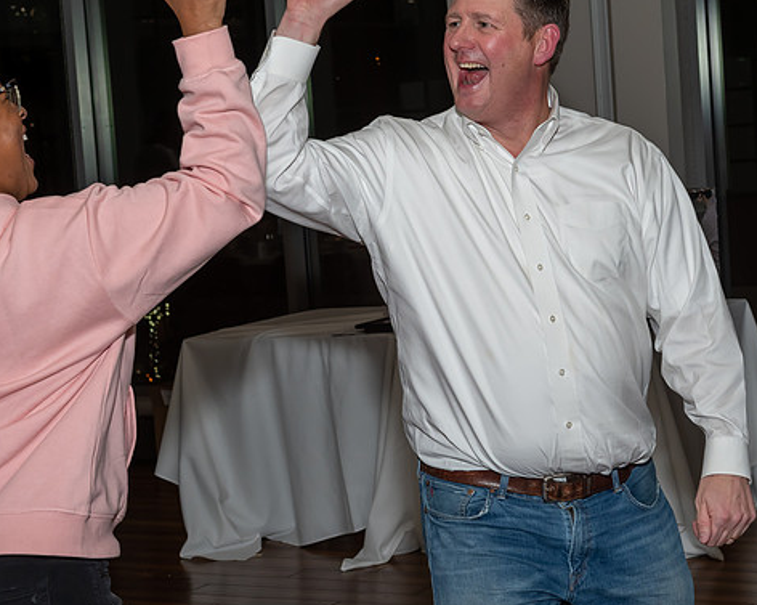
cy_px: 324
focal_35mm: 93
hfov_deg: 20.6
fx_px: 2082
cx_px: 474
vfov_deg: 16.5
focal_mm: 44
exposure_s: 1/250
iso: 500
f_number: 7.1
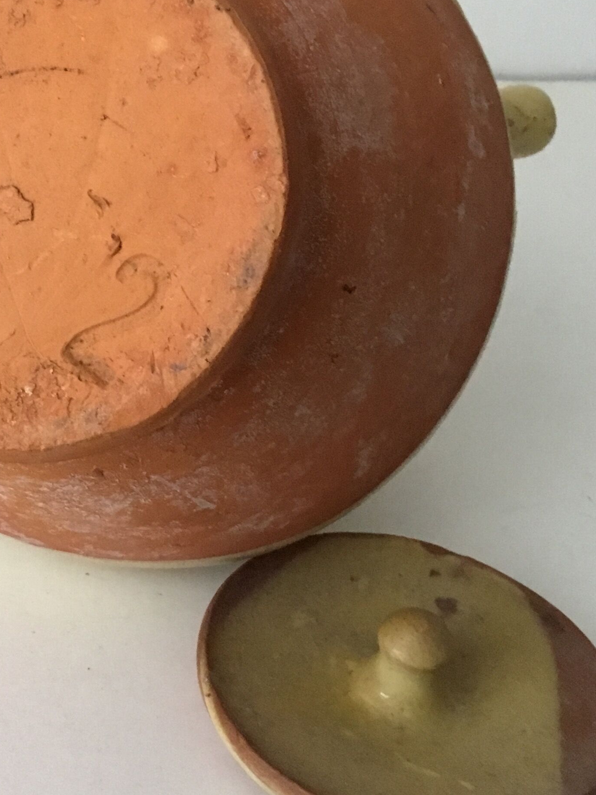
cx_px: 101
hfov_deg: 26.0
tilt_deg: -26.2
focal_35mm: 55
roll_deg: -0.8
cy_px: 284
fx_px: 1263
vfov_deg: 34.7
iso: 200
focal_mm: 3.3
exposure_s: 1/33
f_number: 2.4
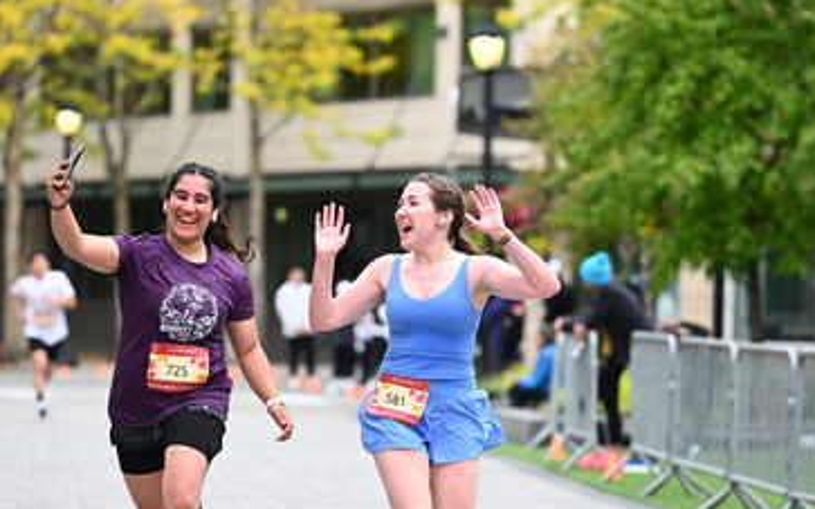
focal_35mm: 193
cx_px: 410
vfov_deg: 6.8
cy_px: 287
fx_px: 4287
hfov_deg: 10.9
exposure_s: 1/2000
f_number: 2.8
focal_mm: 125
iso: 640
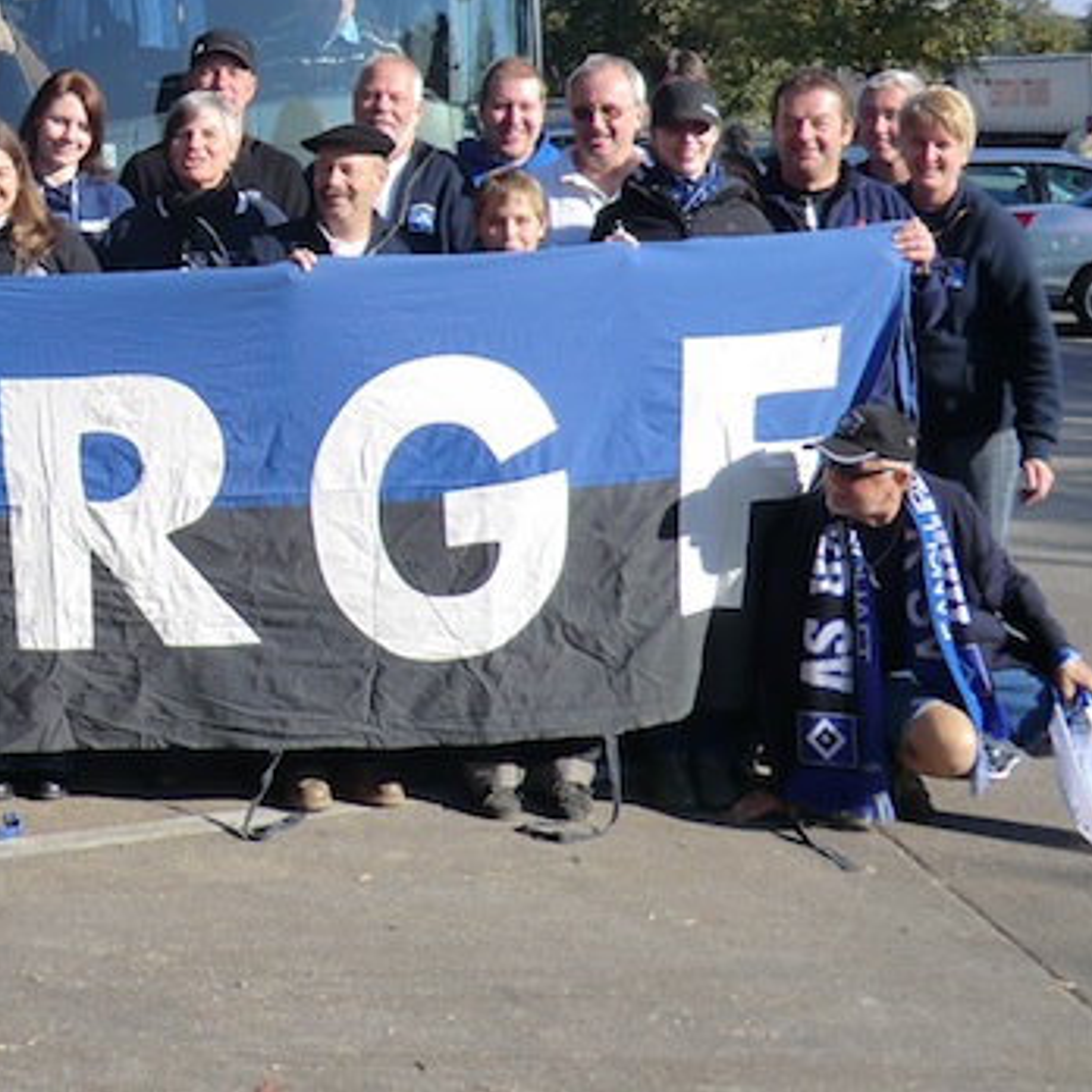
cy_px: 179
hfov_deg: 23.8
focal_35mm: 69
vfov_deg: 24.5
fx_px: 2463
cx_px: -38
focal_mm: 6.1
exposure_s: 1/400
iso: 64
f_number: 3.6
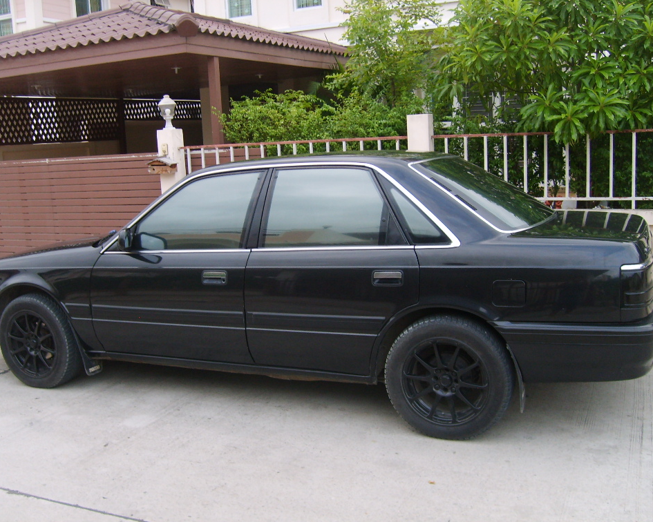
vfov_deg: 40.1
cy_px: 262
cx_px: 311
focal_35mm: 37
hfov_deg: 49.1
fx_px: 715
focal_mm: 5.8
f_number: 2.8
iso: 88
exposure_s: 1/30
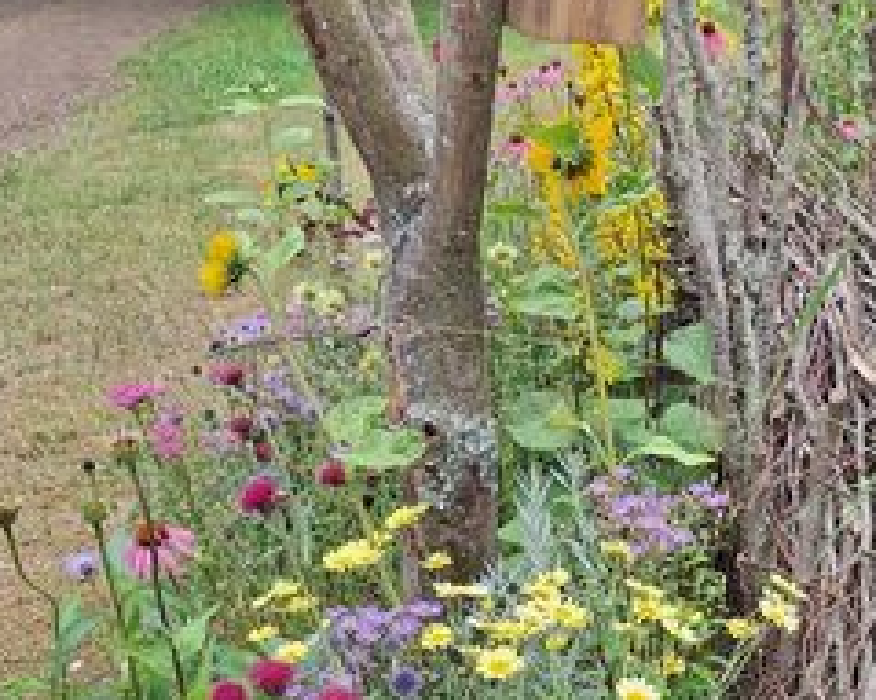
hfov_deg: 40.6
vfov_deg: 34.3
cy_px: 588
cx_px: 783
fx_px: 1088
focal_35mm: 42
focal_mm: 5.54
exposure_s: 1/833
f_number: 1.8
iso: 40
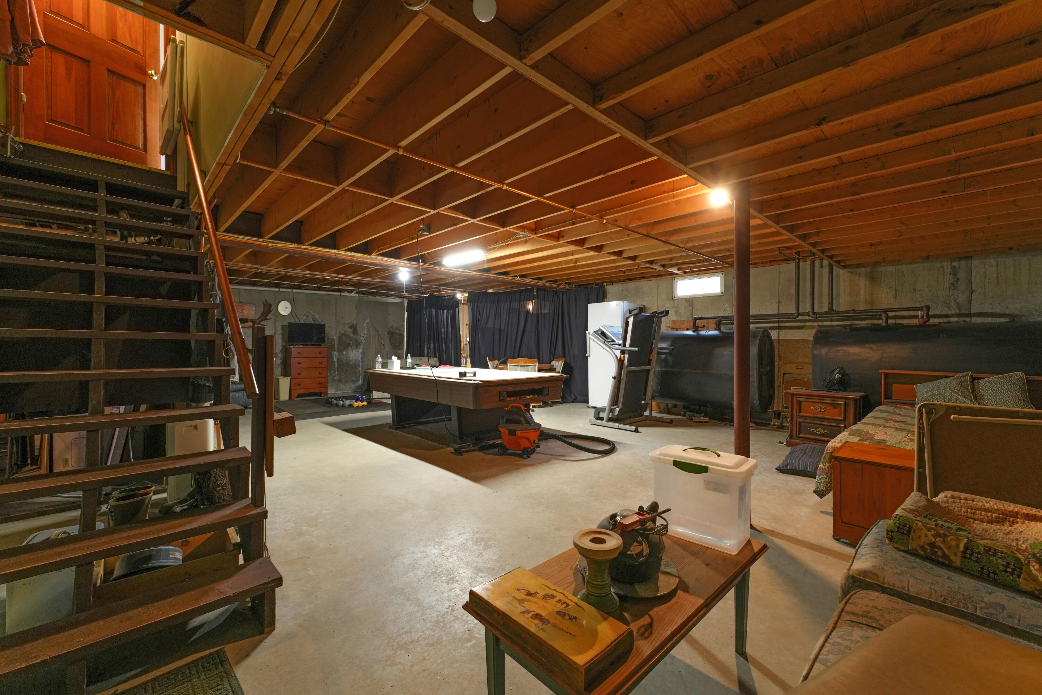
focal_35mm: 14
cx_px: 521
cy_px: 348
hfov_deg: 104.3
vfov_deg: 81.2
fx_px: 405
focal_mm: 14
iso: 800
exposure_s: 1/5
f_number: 7.1
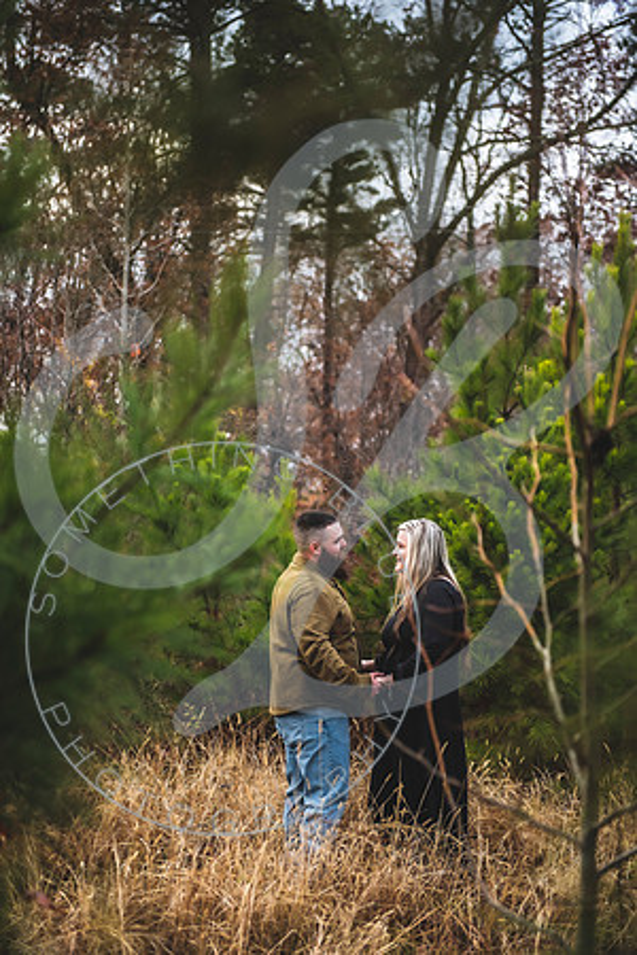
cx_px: 318
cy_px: 478
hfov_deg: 19.5
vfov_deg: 28.8
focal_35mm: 70
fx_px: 1858
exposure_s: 1/250
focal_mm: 70
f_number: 2.8
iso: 500
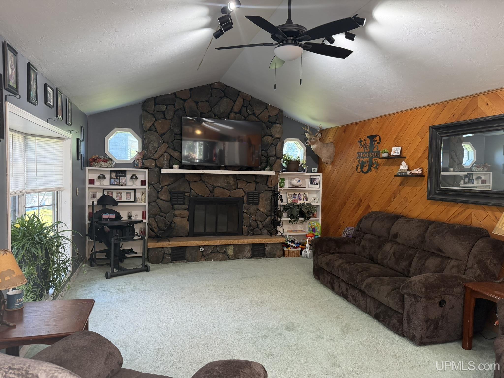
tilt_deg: -3.3
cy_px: 189
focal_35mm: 24
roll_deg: -0.5
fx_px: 349
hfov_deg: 71.6
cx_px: 252
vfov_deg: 56.8
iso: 200
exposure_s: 1/120
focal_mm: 6.76
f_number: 1.78
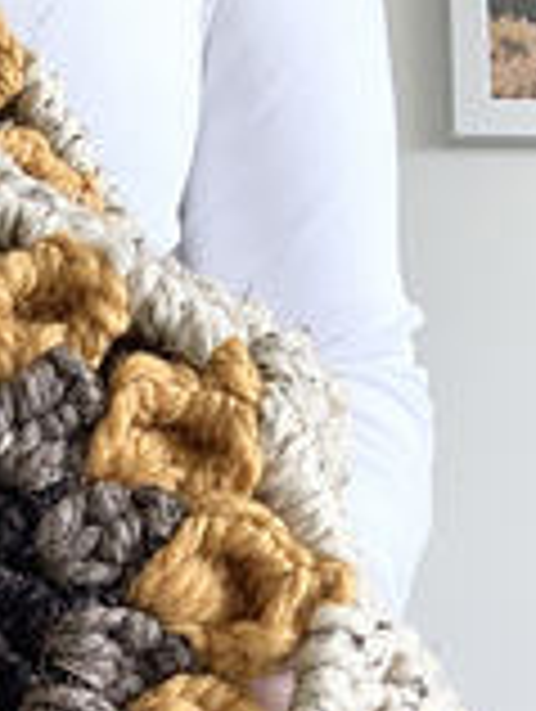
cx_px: 11
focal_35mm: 101
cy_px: 752
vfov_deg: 18.8
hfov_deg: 14.5
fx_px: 2080
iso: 100
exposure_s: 1/60
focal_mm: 2.87
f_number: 2.2
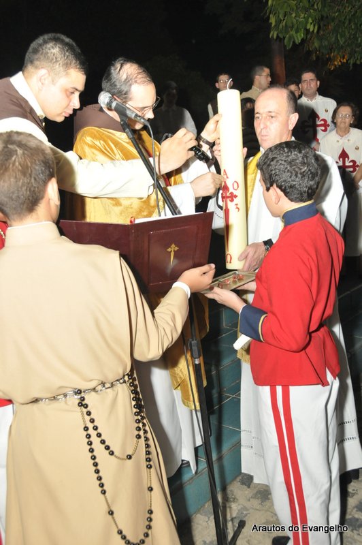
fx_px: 544
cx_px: 181
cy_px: 272
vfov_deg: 53.2
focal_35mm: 36
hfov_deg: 36.8
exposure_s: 1/125
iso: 800
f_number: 4
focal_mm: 24
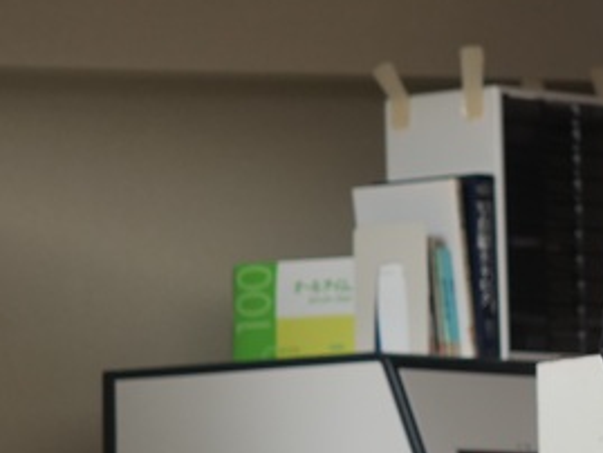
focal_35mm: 297
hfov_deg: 6.5
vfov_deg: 5.0
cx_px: 1067
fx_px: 5176
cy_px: 56
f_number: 2.8
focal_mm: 40
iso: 320
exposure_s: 1/125
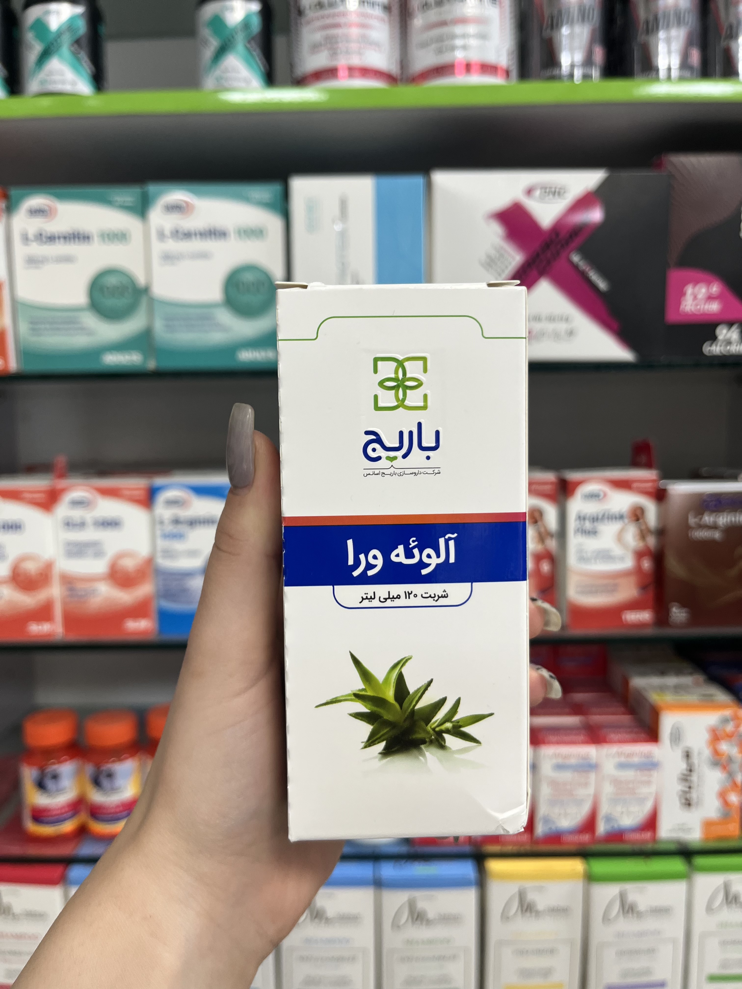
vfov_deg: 67.3
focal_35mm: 26
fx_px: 743
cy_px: 494
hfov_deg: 53.1
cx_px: 371
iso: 100
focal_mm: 5.1
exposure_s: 1/100
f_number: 1.6
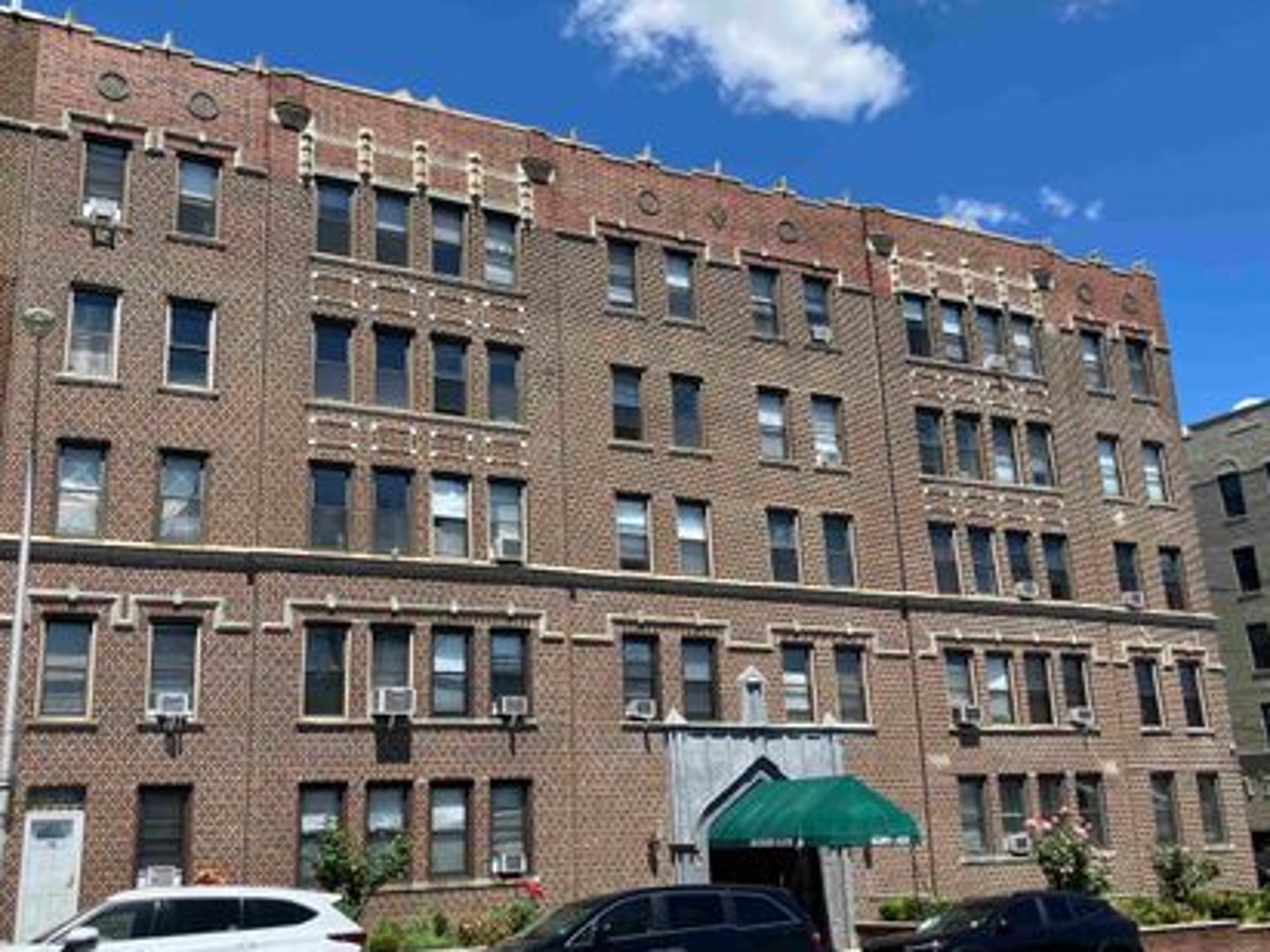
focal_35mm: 34
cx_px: 570
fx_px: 1247
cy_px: 479
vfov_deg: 41.8
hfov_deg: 53.9
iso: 32
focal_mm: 3.99
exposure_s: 1/1799
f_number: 1.8
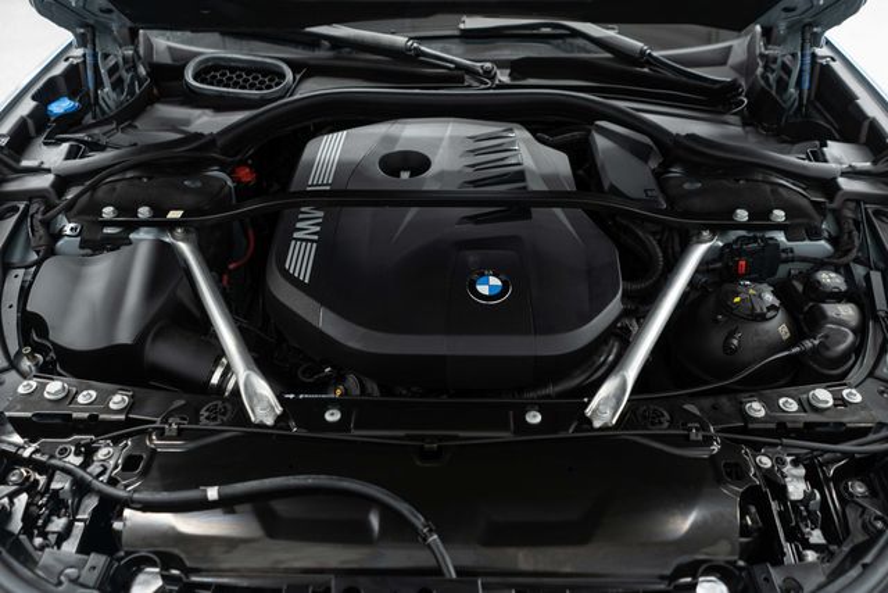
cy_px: 296
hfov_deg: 65.5
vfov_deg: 46.4
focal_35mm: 28
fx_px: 691
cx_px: 444
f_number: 3.2
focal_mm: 28
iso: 640
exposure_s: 1/50
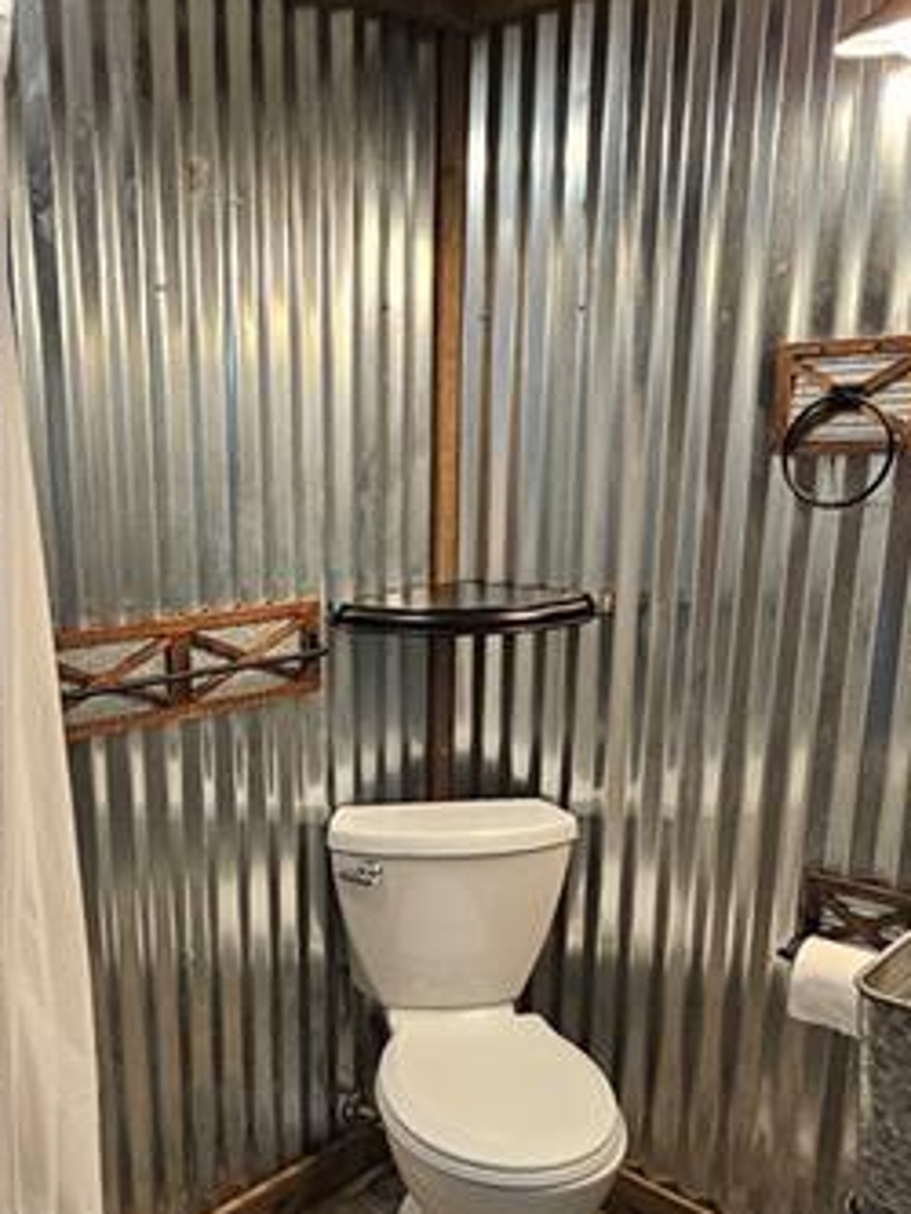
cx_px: 237
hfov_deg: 45.3
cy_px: 744
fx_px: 1052
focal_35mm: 30
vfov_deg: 59.3
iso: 320
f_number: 2.2
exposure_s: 1/60
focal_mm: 2.2
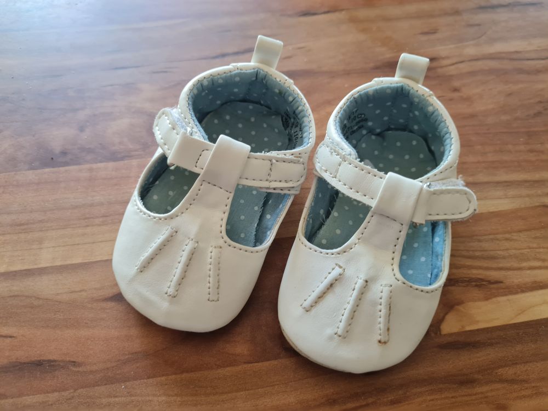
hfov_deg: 67.3
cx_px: 274
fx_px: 412
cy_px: 206
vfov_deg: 53.1
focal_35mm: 26
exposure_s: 1/40
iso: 200
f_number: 1.8
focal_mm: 5.4
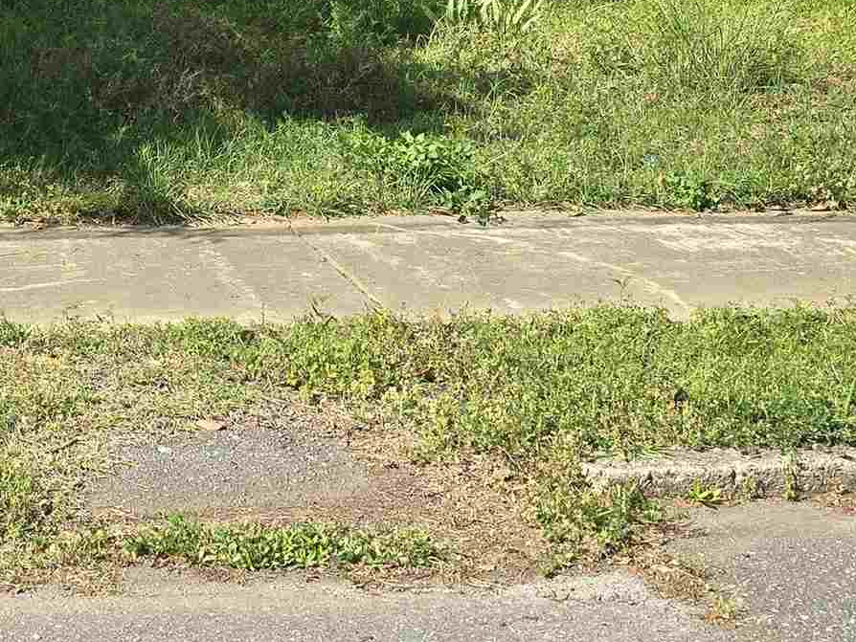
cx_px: 31
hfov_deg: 23.8
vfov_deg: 18.2
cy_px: 2
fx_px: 1954
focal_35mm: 79
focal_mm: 6.3
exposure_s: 1/371
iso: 12
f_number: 1.7
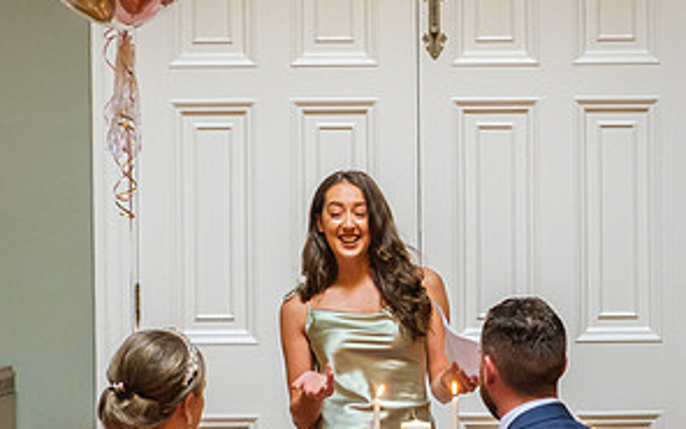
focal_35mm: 166
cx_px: 403
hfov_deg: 12.6
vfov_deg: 7.9
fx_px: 3103
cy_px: 344
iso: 2500
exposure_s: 1/160
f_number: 2.8
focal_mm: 47
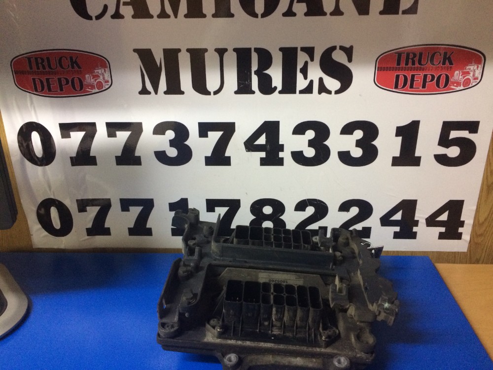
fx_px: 413
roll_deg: +1.7
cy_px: 185
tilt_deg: -22.8
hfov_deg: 61.7
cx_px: 246
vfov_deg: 48.2
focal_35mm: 29
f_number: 2.2
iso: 320
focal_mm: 4.15
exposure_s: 1/33
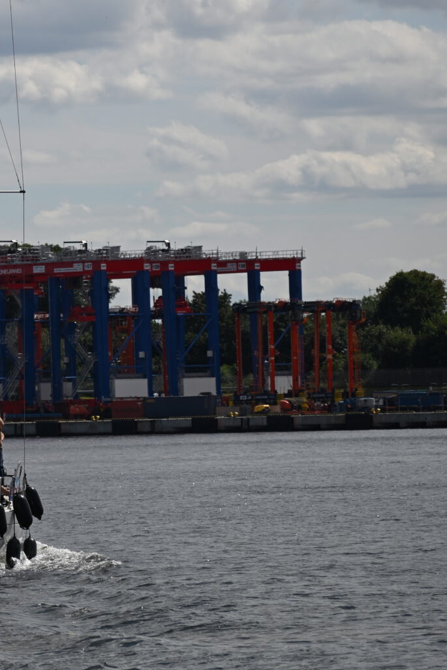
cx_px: -95
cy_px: 38
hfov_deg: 4.6
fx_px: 5552
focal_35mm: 298
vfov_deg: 6.9
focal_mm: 120
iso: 100
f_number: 4
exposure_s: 1/3200
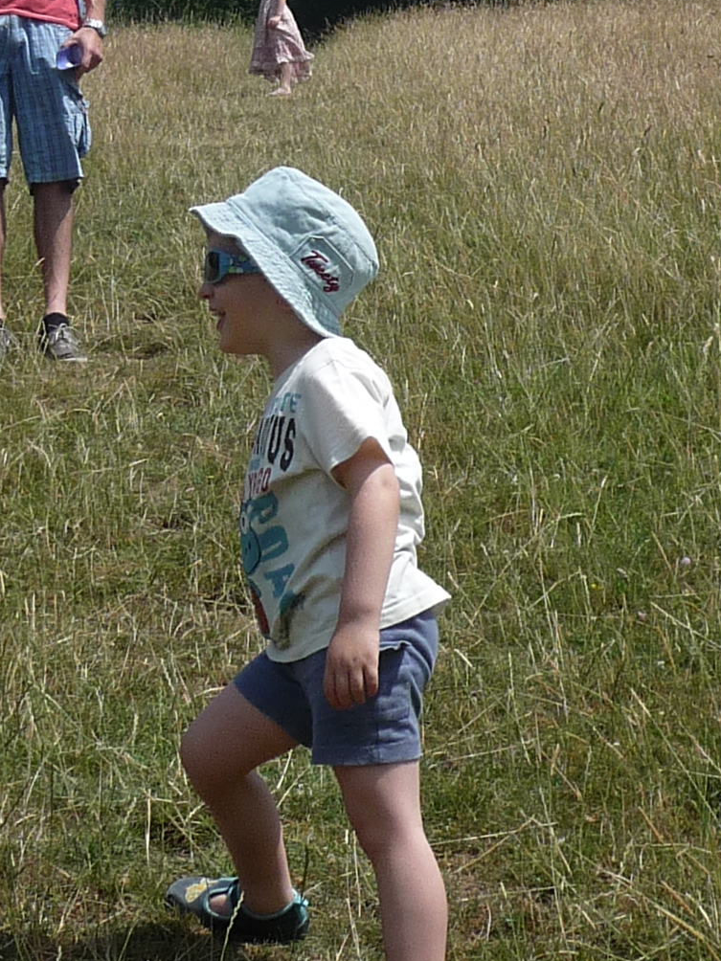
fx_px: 2833
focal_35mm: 102
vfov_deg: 18.8
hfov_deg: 14.5
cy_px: 24
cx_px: 336
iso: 100
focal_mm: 5
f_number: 3.4
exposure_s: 1/1000
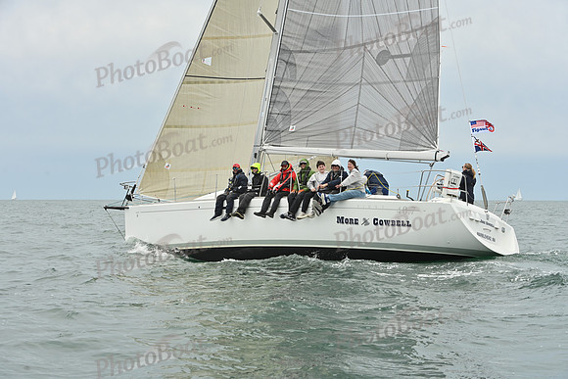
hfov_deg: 28.8
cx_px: 284
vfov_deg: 19.5
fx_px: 1105
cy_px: 190
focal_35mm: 70
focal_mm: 70
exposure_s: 1/1000
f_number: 9
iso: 320
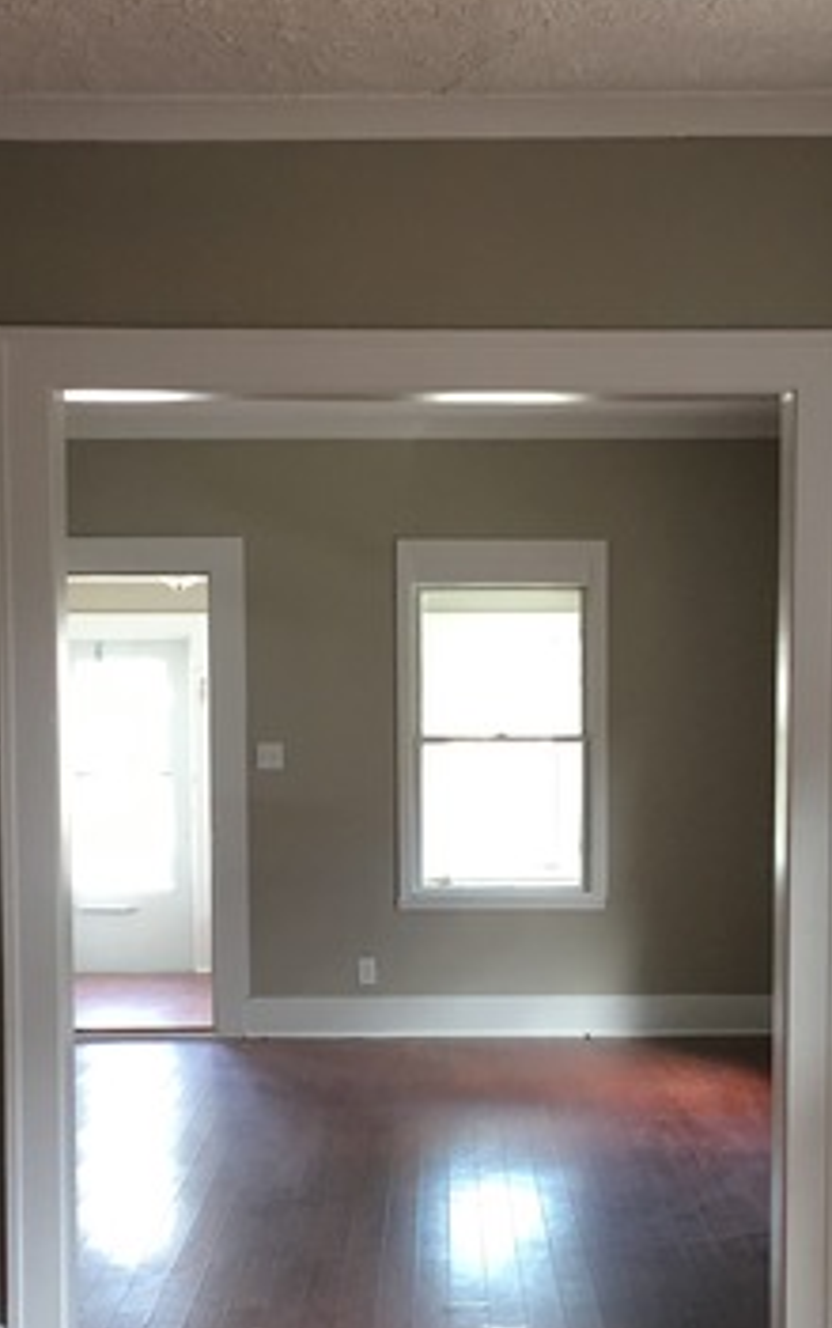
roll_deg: -0.9
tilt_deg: -5.4
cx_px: 454
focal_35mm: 56
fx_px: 2028
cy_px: 874
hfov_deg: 23.2
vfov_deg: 35.9
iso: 40
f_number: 2.2
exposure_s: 1/30
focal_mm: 4.15
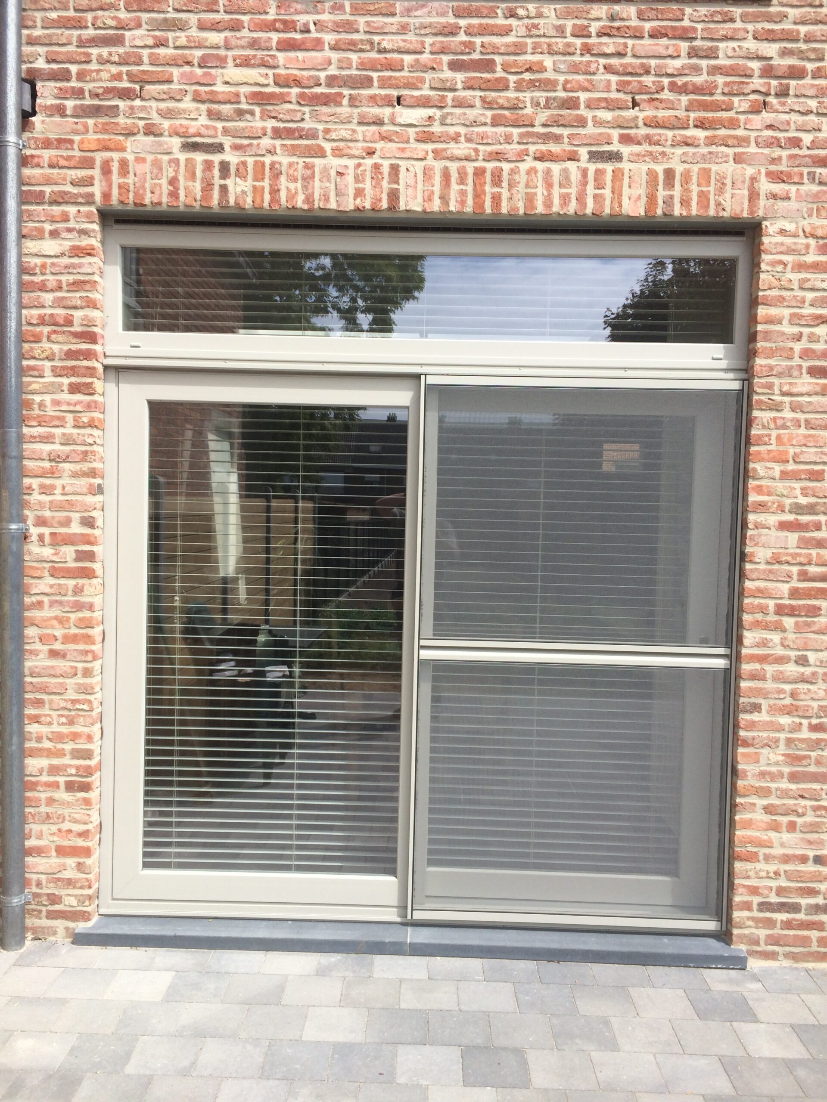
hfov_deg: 48.2
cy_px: 551
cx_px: 414
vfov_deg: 61.7
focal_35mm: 29
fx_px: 924
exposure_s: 1/1580
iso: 32
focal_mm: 4.15
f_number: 2.2
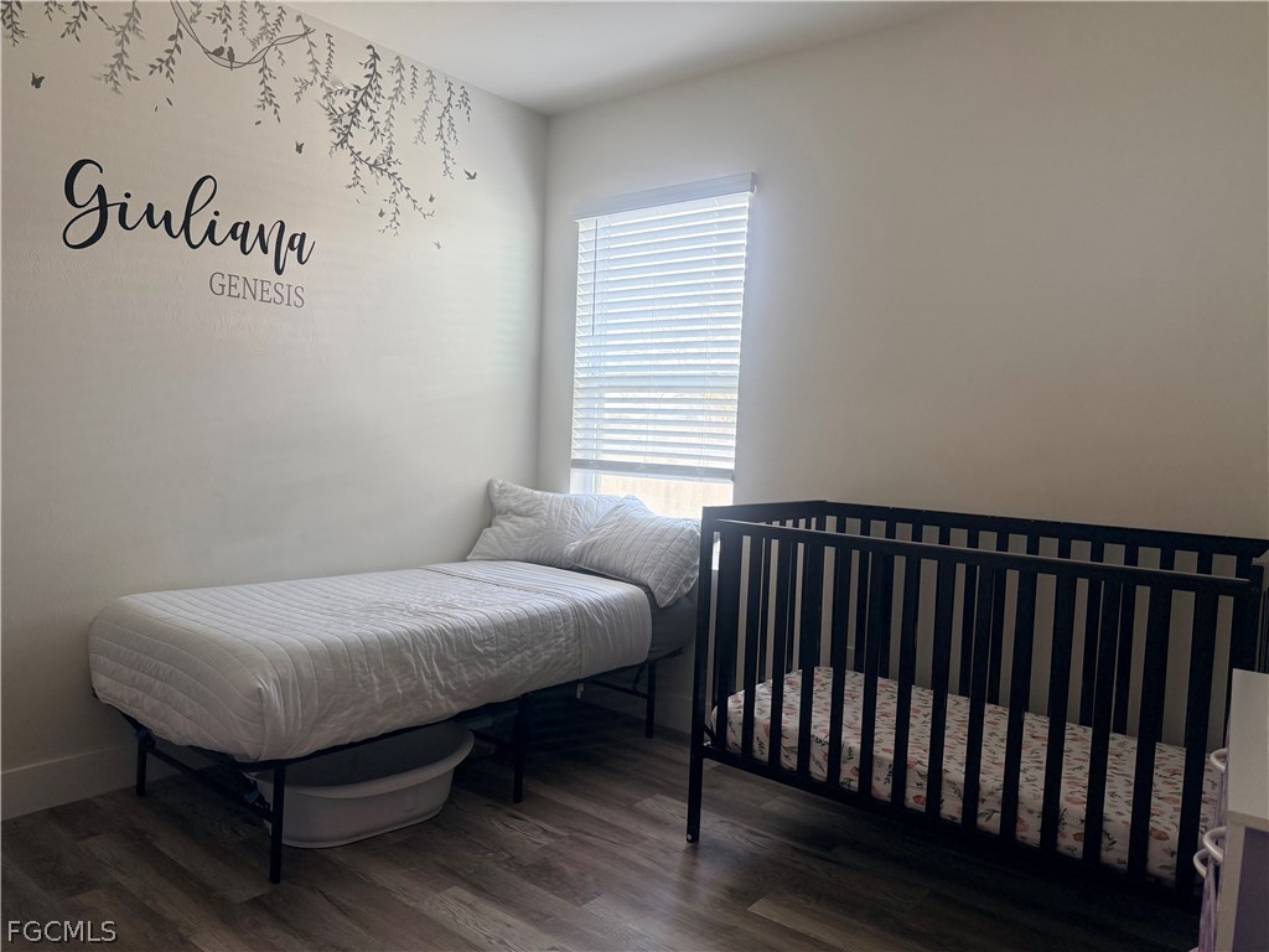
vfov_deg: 56.8
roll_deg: -2.4
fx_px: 880
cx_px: 634
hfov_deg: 71.6
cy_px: 476
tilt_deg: -2.0
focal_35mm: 24
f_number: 1.78
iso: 200
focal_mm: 6.76
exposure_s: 1/134
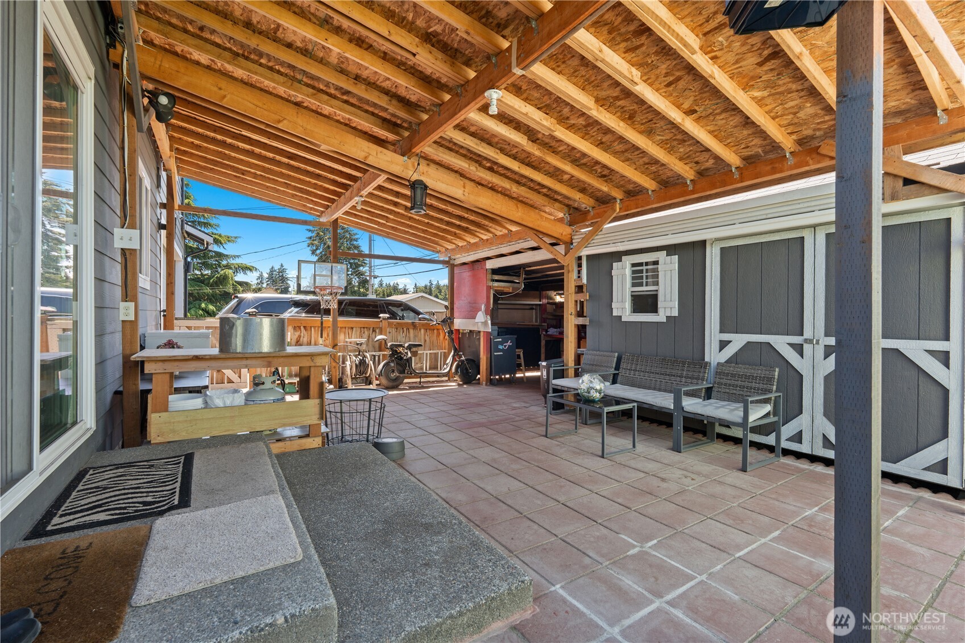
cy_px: 322
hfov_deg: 96.7
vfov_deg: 73.7
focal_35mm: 16
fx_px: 429
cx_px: 482
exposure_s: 1/30
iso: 250
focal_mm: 16
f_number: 8
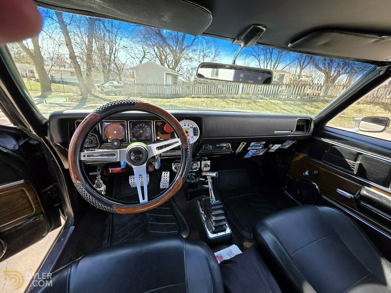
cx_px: 196
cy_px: 146
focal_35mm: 13
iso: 25
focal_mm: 2.2
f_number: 1.9
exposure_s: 1/120
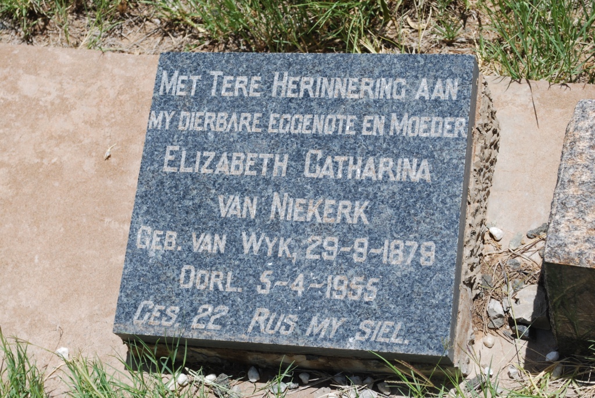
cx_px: 298
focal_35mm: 82
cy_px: 199
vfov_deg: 16.6
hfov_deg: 24.6
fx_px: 1365
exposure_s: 1/250
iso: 100
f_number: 8
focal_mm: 55
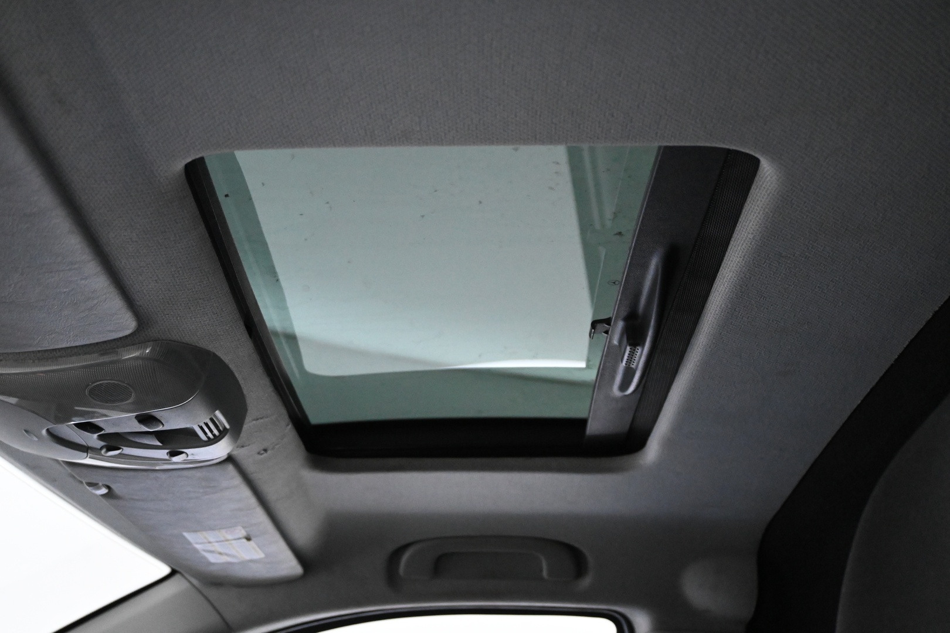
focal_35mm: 47
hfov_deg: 41.7
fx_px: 1247
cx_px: 475
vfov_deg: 28.5
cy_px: 316
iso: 5600
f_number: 5
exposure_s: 1/50
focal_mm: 31.5
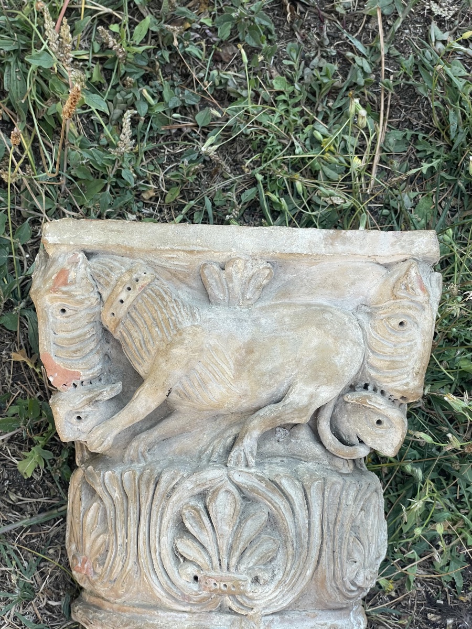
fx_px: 945
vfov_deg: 36.8
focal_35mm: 52
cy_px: 314
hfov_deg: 28.0
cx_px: 236
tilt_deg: -77.9
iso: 25
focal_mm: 6
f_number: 2
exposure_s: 1/224
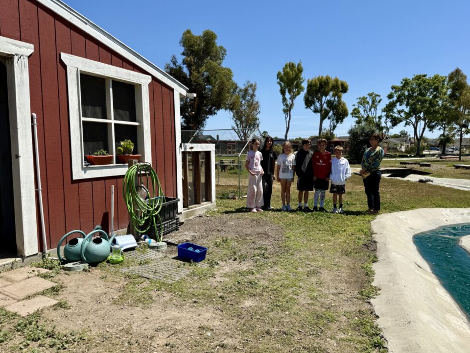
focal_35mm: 25
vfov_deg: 54.9
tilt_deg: -3.6
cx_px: 239
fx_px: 339
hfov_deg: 69.4
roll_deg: +0.6
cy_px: 171
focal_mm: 6.76
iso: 80
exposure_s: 1/4975
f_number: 1.78
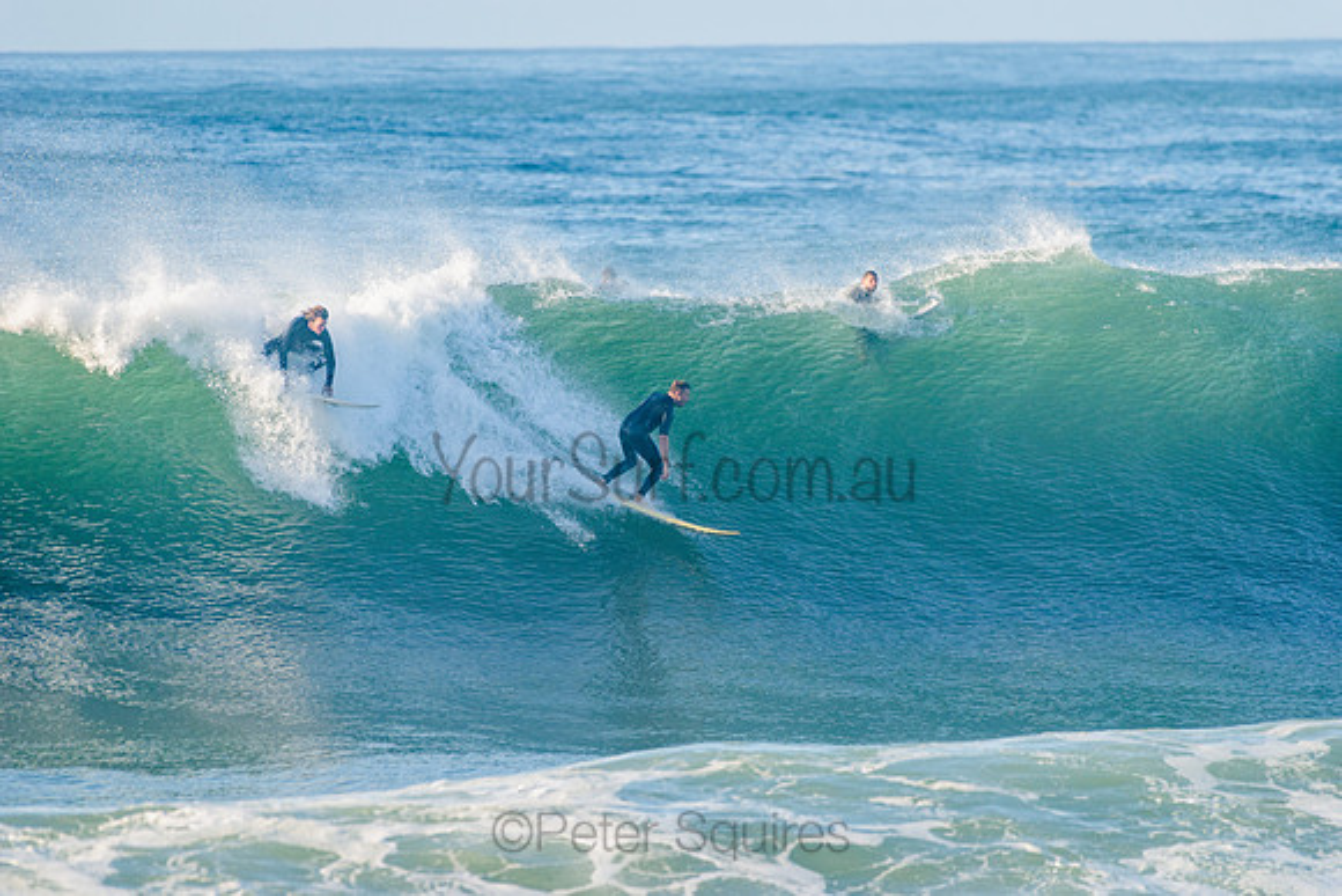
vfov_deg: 2.8
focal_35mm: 500
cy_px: 448
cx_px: 671
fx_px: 18642
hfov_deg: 4.1
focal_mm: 500
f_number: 5.6
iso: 360
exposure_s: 1/1600
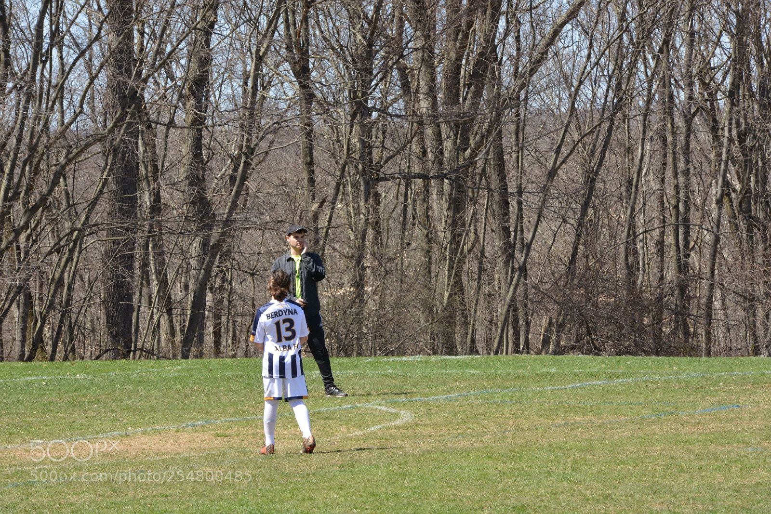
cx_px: 386
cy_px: 257
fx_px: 4283
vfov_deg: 6.9
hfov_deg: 10.3
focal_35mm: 200
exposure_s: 1/125
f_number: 22
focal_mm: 200
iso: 800
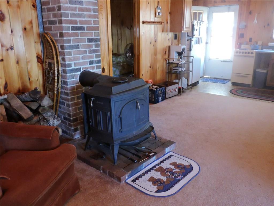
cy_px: 103
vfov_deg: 46.8
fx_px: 237
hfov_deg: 60.0
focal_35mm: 30
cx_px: 137
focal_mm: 5.4
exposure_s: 1/60
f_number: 3.1
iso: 1600
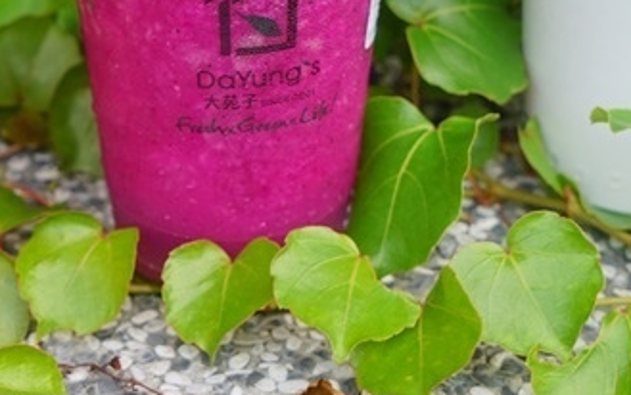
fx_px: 1789
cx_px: 213
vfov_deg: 12.4
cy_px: -53
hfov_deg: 19.9
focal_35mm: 104
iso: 200
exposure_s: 1/60
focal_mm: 42
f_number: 5.6
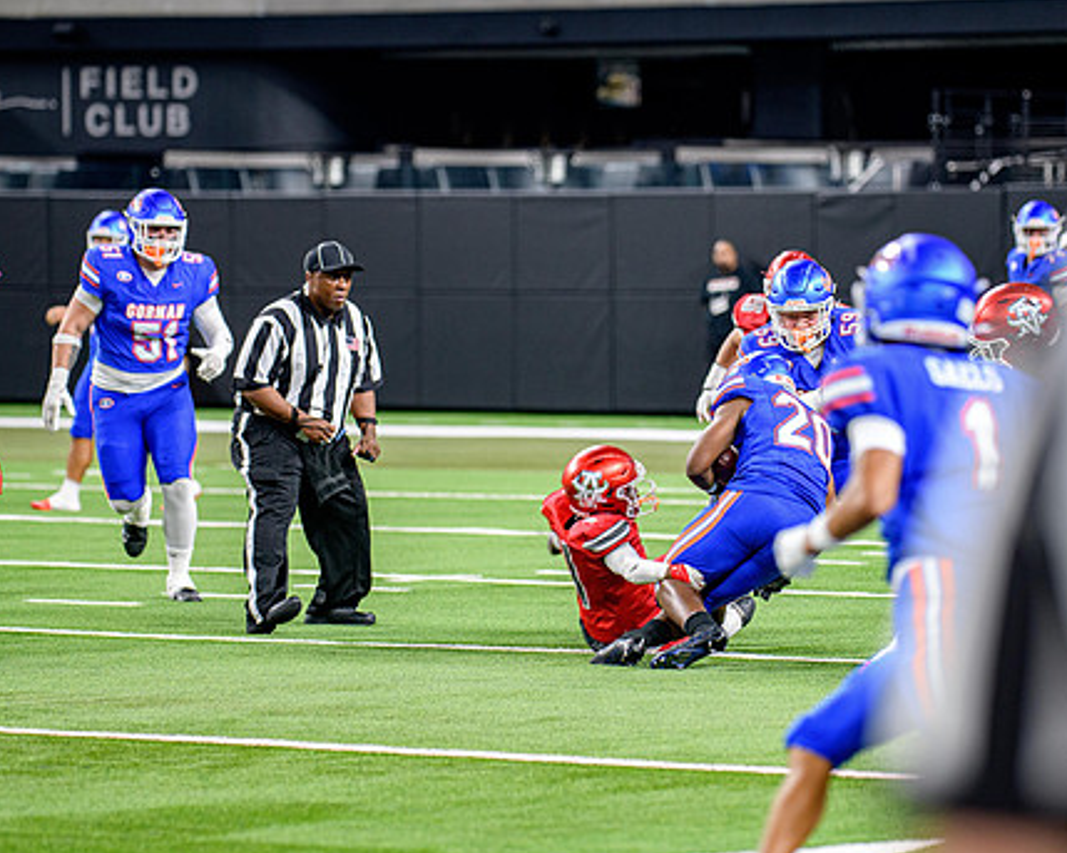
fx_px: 6820
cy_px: 454
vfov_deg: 7.2
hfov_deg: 8.9
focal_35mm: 216
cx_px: 691
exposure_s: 1/400
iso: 1250
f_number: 2.8
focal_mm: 170
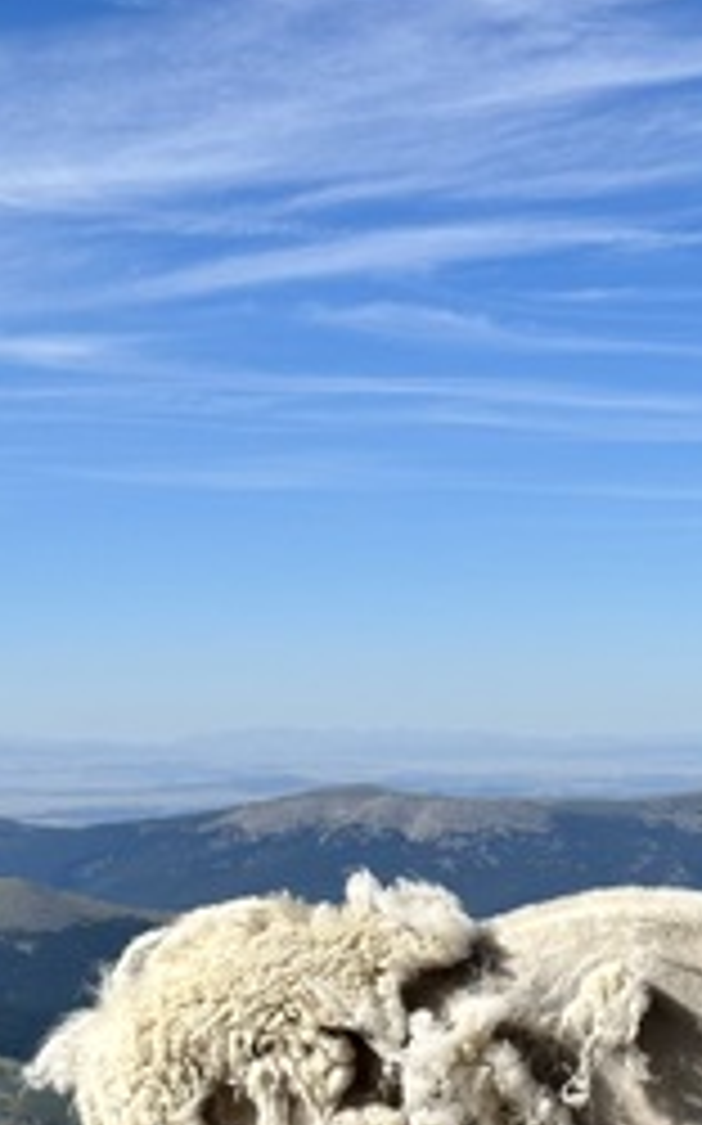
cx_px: 585
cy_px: 922
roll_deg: -1.5
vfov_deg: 19.4
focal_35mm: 106
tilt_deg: -2.1
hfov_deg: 12.3
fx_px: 3248
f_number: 1.78
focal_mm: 6.86
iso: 64
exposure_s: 1/5848
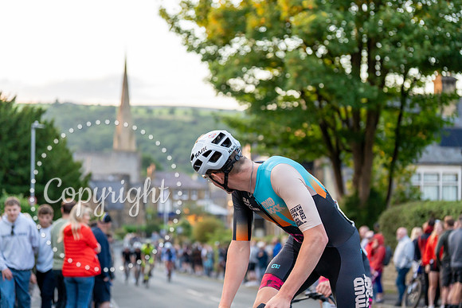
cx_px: 231
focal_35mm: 70
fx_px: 899
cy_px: 154
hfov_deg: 28.8
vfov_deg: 19.5
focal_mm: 70
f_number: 2.8
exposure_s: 1/1000
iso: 2000
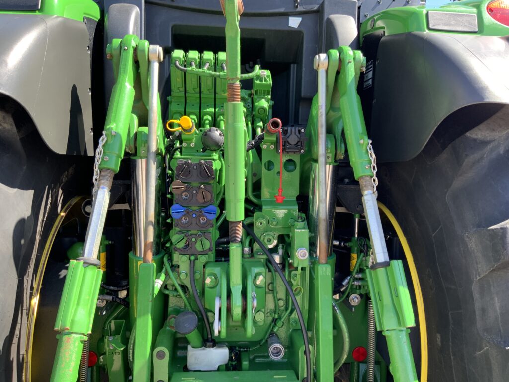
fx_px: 426
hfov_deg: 61.7
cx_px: 254
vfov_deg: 48.2
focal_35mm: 29
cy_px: 191
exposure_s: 1/123
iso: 16
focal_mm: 3
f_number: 1.8
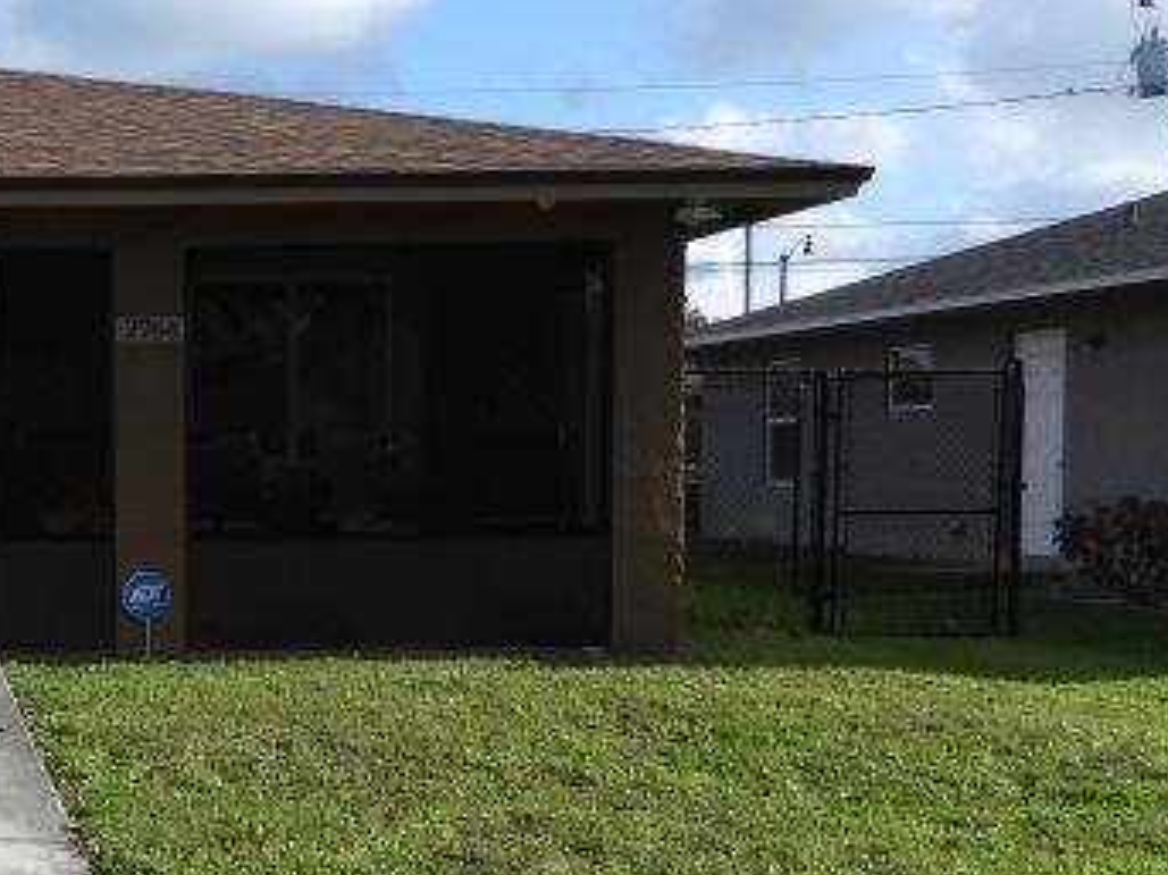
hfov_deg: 30.3
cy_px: 572
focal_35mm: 56
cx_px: -153
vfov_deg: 26.0
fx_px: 1889
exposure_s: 1/1250
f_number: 2.8
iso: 100
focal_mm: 4.3
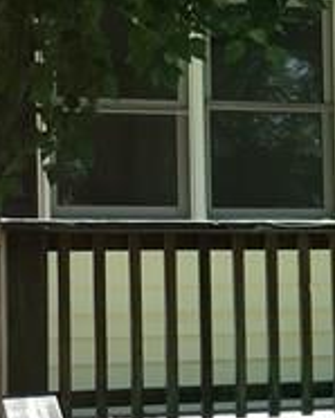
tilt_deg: +3.5
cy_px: 283
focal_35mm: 156
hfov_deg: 9.4
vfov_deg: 12.3
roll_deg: +2.9
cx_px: 632
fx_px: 1932
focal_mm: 4.15
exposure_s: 1/243
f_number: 2.2
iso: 25
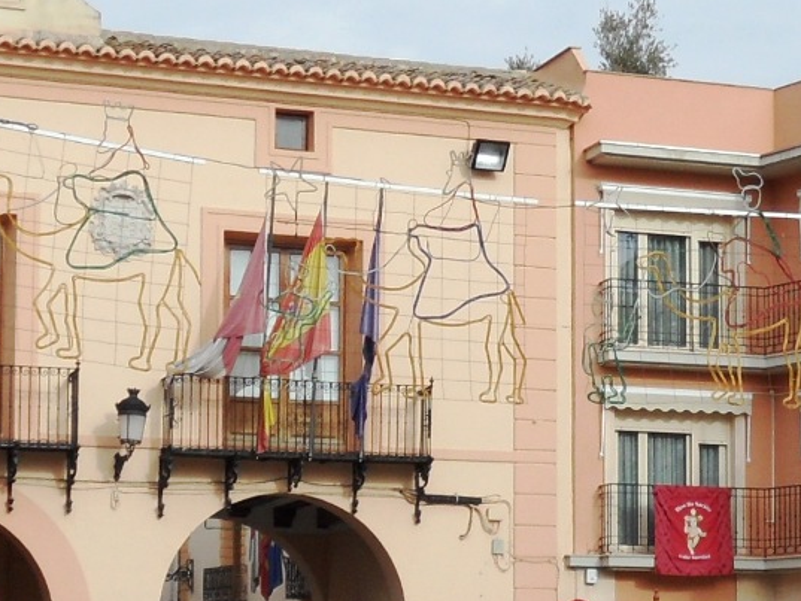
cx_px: 652
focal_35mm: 102
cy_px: 545
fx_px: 2361
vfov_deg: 14.4
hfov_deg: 19.1
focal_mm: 4.6
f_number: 3.4
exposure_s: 1/500
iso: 80
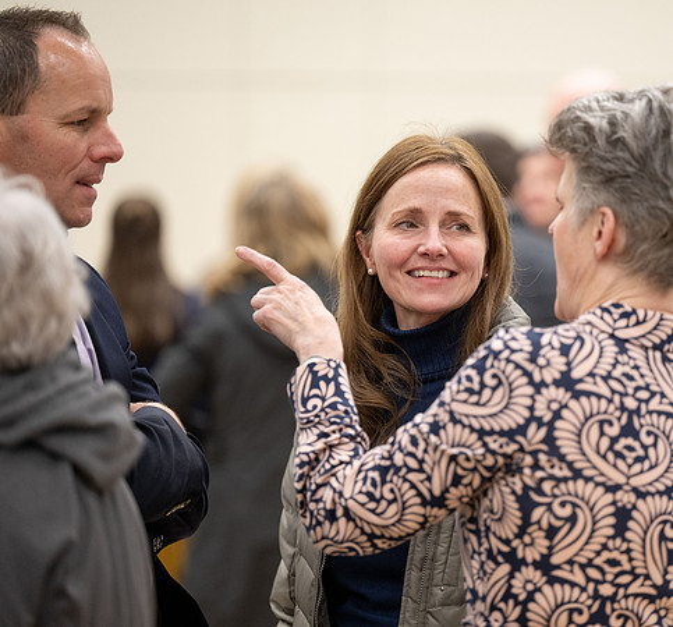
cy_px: 314
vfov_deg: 9.1
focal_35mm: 184
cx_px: 471
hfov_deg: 9.8
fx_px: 3921
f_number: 2.8
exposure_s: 1/250
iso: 1600
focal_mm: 150
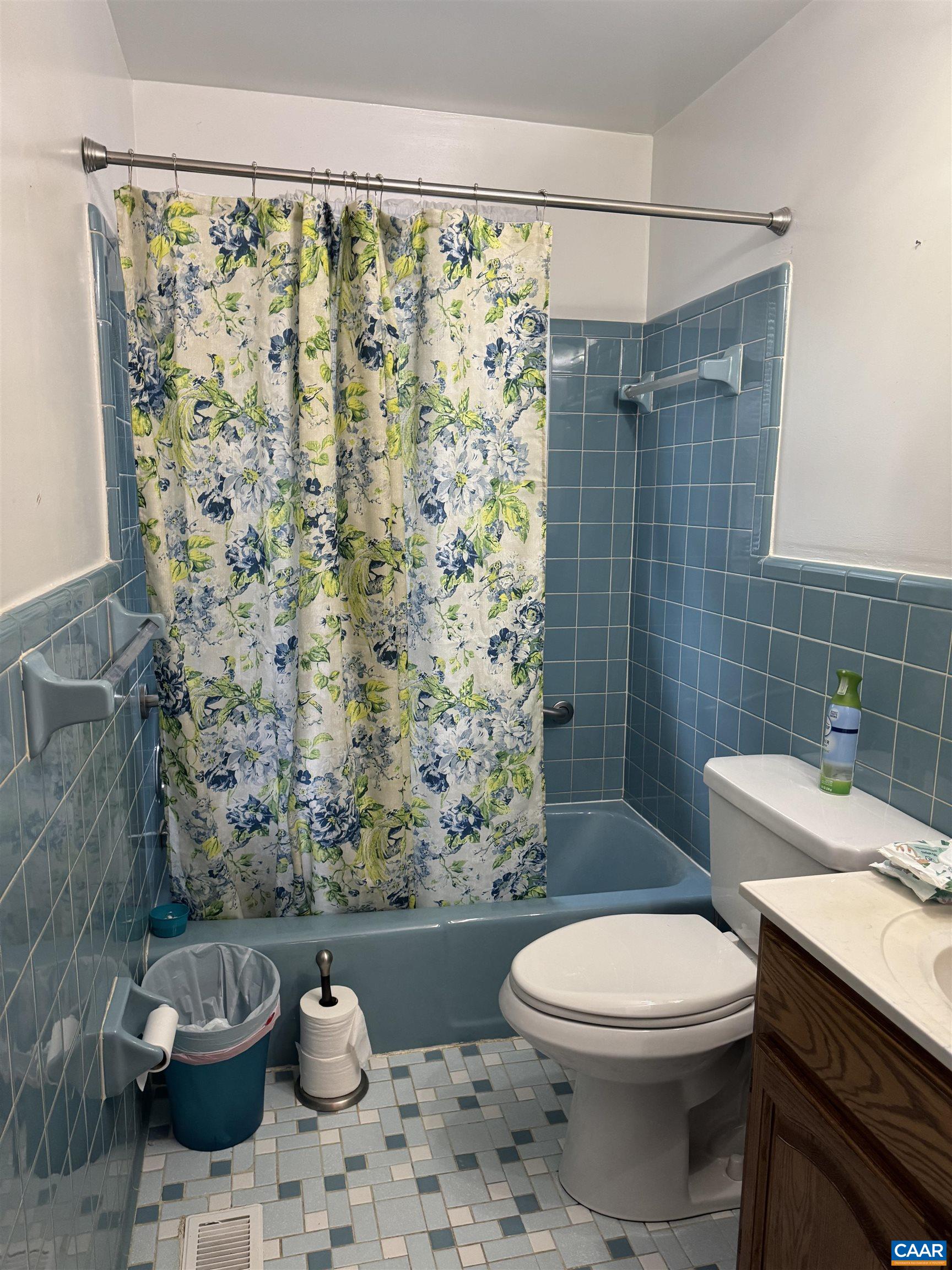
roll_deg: -0.2
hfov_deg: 56.8
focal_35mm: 24
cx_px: 476
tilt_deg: -9.0
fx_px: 880
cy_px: 635
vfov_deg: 71.6
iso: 400
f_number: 1.78
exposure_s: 1/60
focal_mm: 6.76
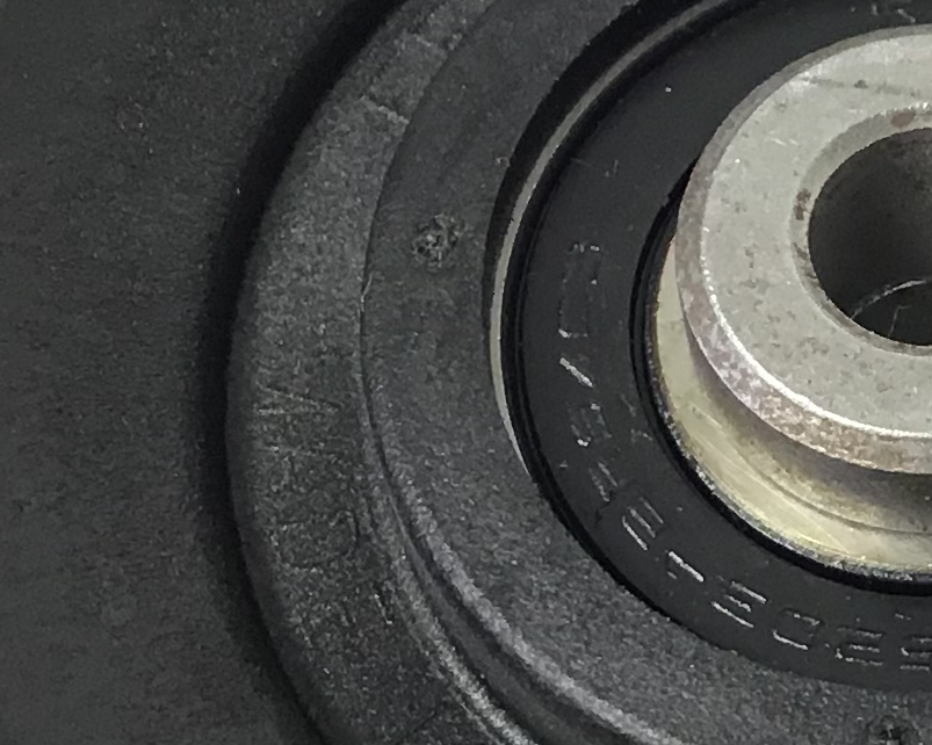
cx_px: 940
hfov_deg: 15.4
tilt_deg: -61.8
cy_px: 367
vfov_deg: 12.5
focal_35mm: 123
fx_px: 3392
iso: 64
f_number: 2.4
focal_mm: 3.3
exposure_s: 1/30
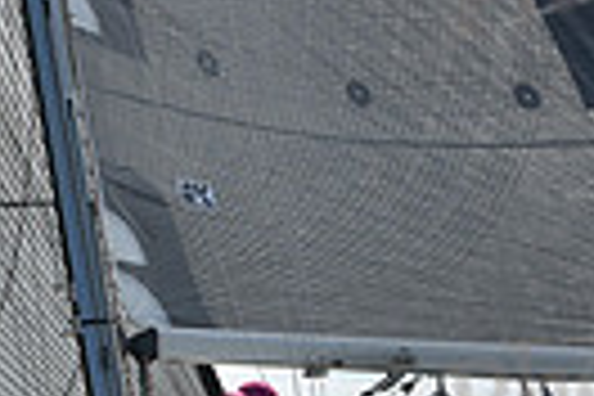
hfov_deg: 6.7
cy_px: 632
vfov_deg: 4.4
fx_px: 5065
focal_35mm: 307
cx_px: 216
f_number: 11
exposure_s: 1/1000
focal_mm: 70
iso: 320
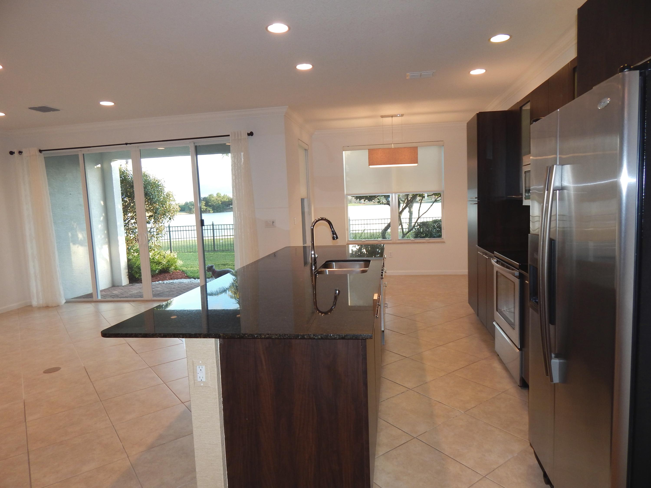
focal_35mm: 22
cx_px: 326
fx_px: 414
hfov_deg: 76.4
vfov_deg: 61.1
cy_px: 244
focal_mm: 4
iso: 140
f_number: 3
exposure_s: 1/30
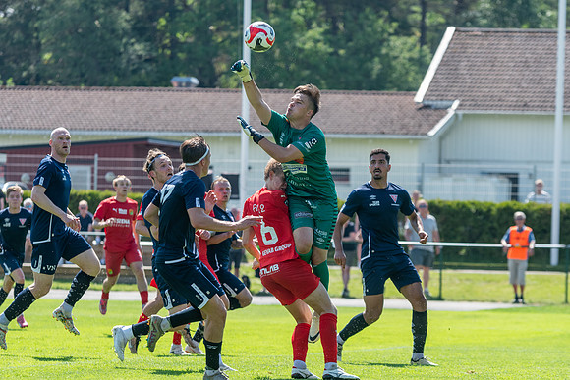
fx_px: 3801
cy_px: 190
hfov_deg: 8.6
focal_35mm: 240
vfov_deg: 5.7
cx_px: 285
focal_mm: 160
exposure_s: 1/1600
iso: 640
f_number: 4.5
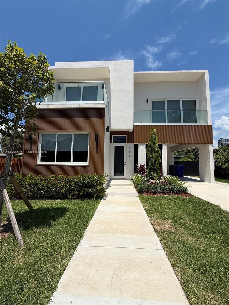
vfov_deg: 102.1
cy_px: 152
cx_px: 114
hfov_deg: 85.7
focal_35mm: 14
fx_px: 123
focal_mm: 2.22
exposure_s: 1/5155
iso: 64
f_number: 2.2
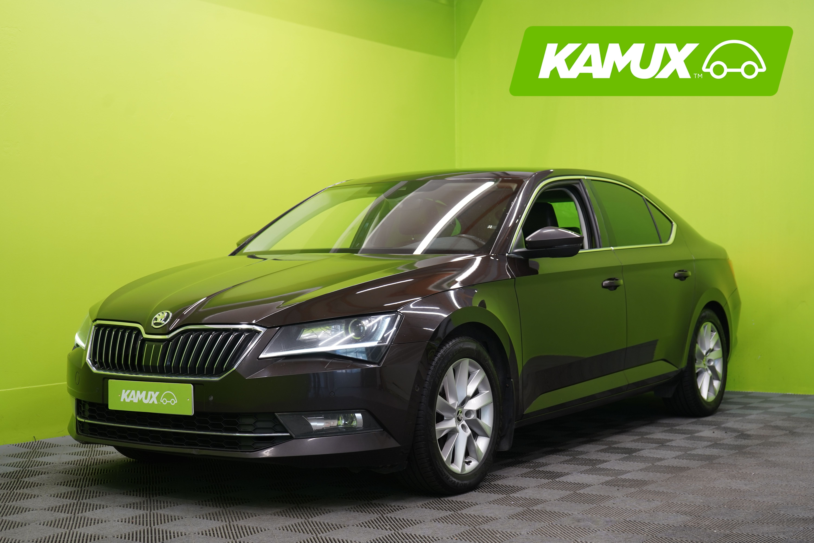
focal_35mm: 55
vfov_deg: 24.6
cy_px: 272
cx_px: 407
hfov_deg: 36.2
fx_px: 1244
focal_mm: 55
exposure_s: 1/30
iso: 400
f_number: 5
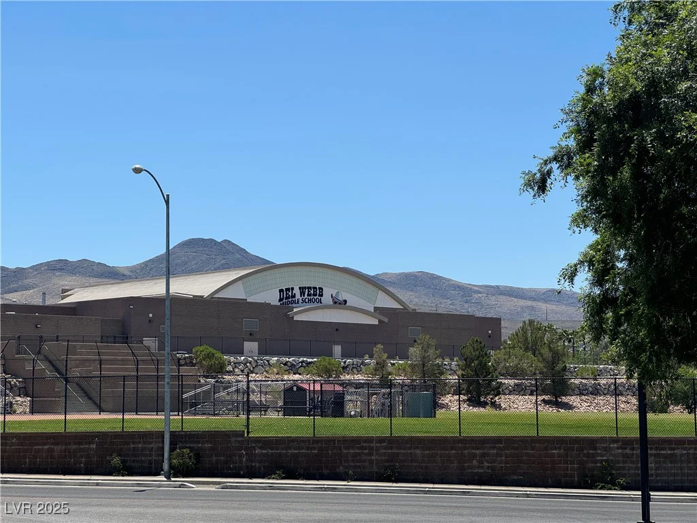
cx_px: 348
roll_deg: +0.2
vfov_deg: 19.1
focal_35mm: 77
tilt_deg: +5.9
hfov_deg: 25.3
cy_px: 262
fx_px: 1550
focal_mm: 9
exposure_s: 1/986
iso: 25
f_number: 2.8
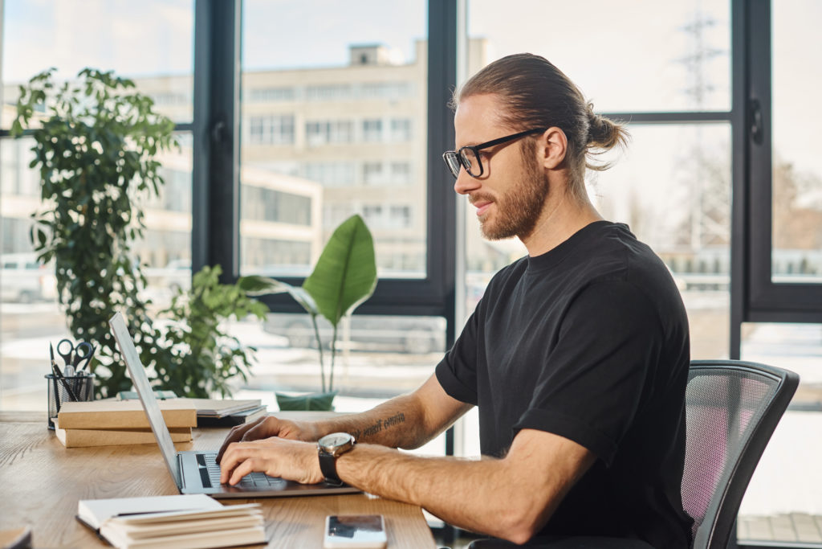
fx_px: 1142
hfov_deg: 39.6
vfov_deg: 27.0
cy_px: 274
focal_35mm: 50
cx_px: 411
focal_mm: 50
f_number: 3.5
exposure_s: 1/160
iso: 160
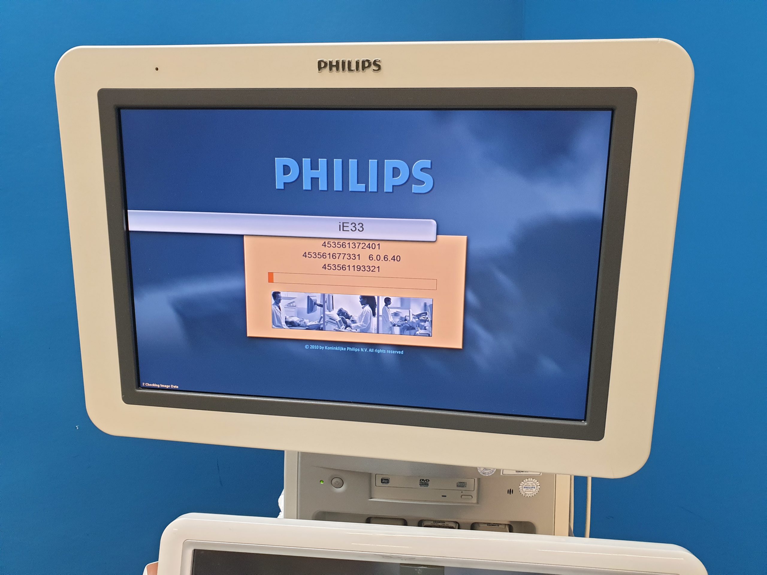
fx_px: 576
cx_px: 384
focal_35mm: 26
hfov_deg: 67.3
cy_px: 288
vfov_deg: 53.1
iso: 320
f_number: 2.4
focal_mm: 4.3
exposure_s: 1/50
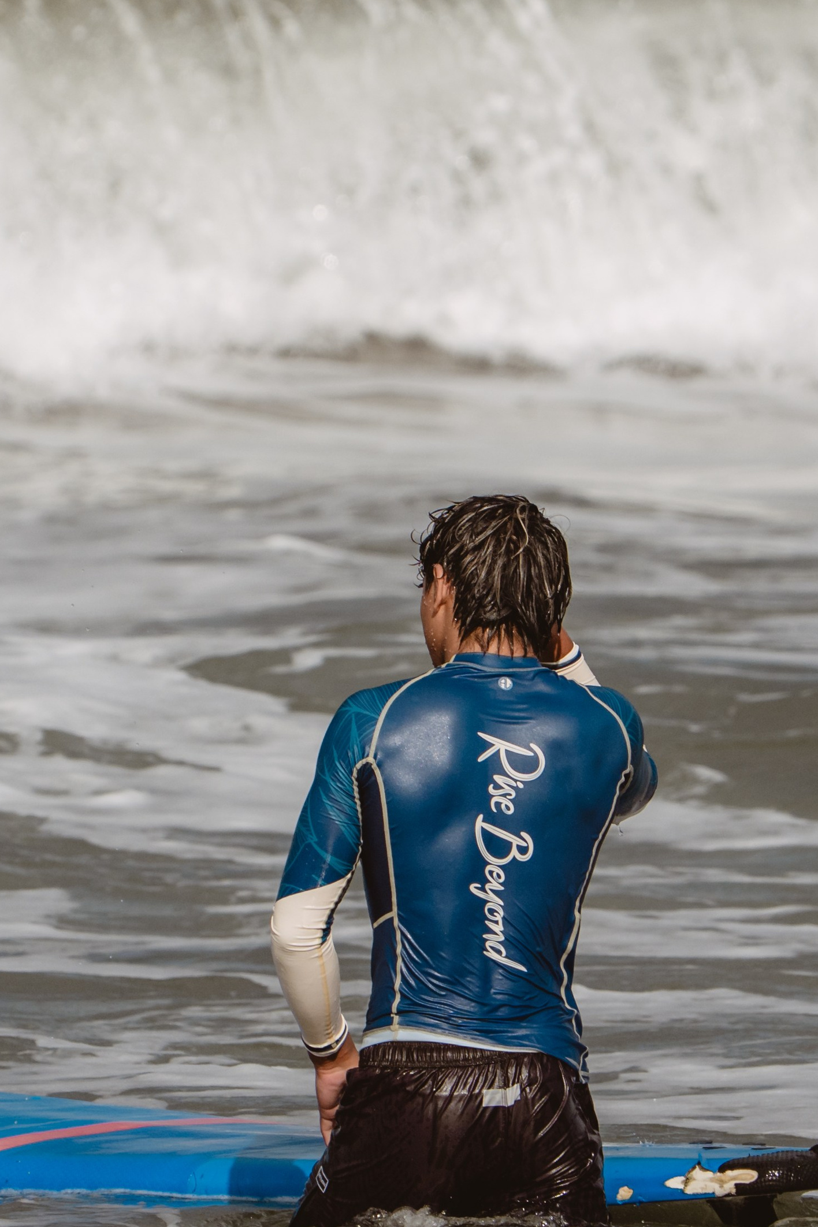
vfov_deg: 1.6
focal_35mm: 1326
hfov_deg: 1.0
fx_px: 45191
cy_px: 728
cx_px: 446
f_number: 6.3
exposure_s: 1/4000
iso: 250
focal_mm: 489
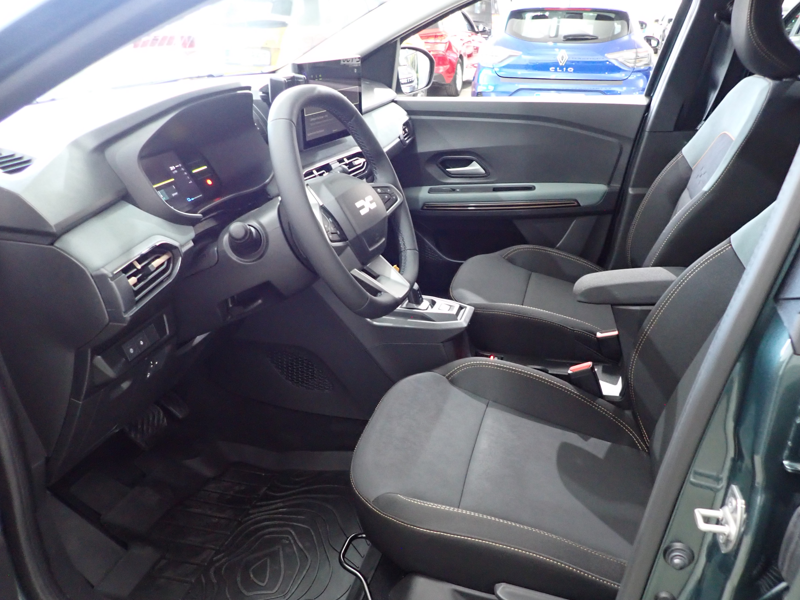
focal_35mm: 29
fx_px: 670
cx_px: 450
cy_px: 314
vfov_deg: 48.2
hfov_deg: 61.5
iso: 800
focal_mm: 4.5
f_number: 2
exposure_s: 1/30
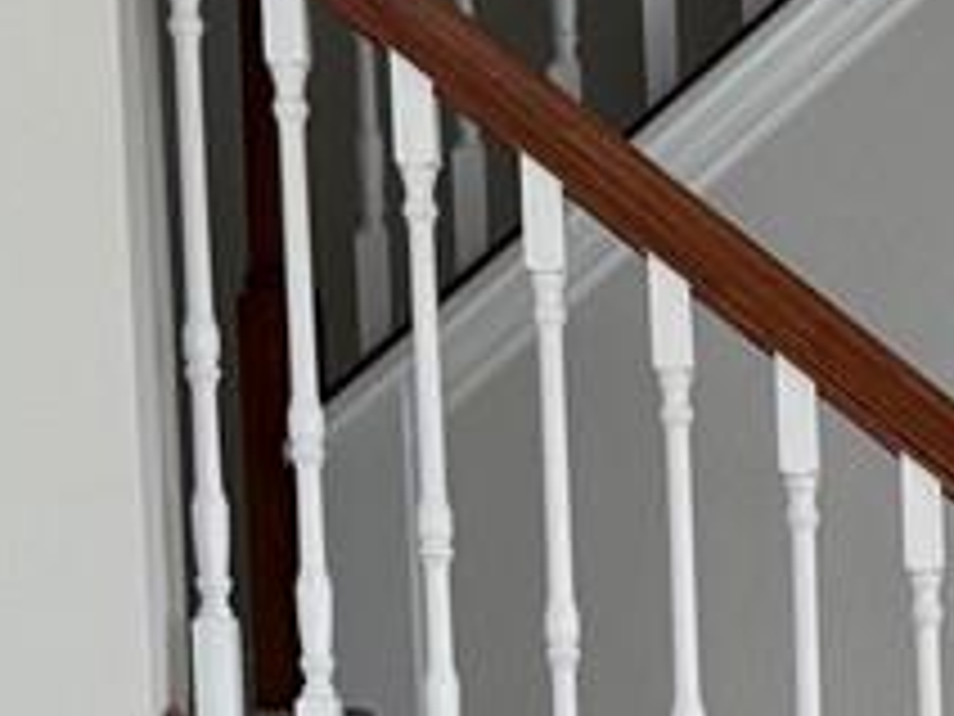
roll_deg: +0.3
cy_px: 1261
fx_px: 4988
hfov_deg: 10.5
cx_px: 1534
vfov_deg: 7.9
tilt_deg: -4.0
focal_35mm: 181
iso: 64
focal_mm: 6.76
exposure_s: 1/120
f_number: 1.78
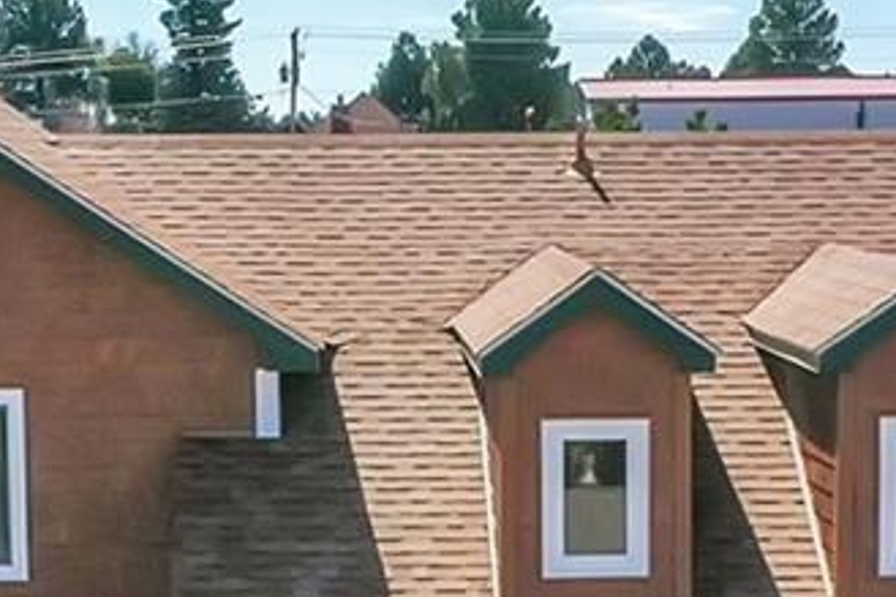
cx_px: 291
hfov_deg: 15.1
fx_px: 3383
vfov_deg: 10.0
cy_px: 649
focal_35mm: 136
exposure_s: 1/2500
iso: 800
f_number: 9
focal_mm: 10.26
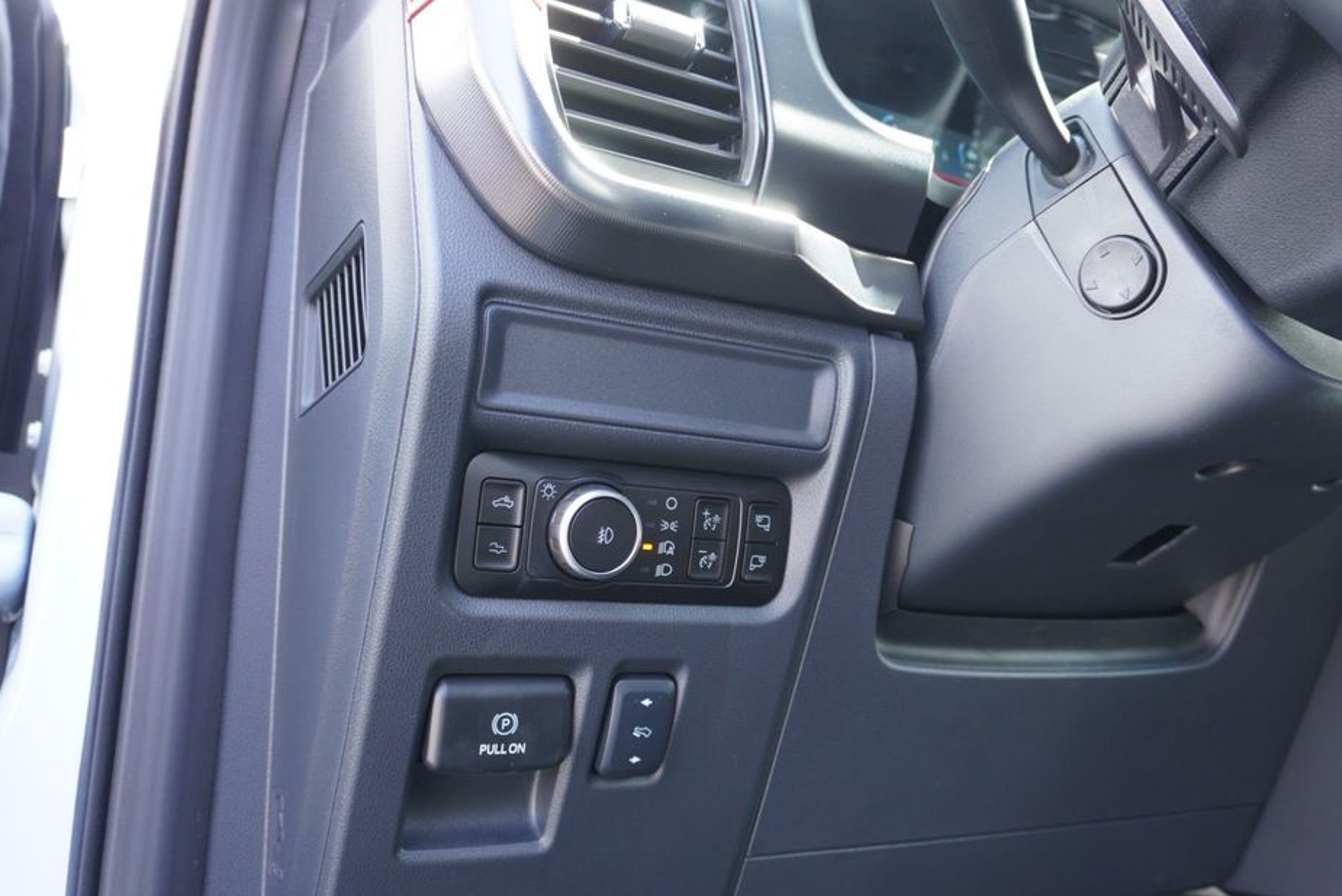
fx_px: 1177
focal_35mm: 32
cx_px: 736
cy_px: 489
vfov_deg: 41.7
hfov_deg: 59.3
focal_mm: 19
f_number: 4
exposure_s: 1/60
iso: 400
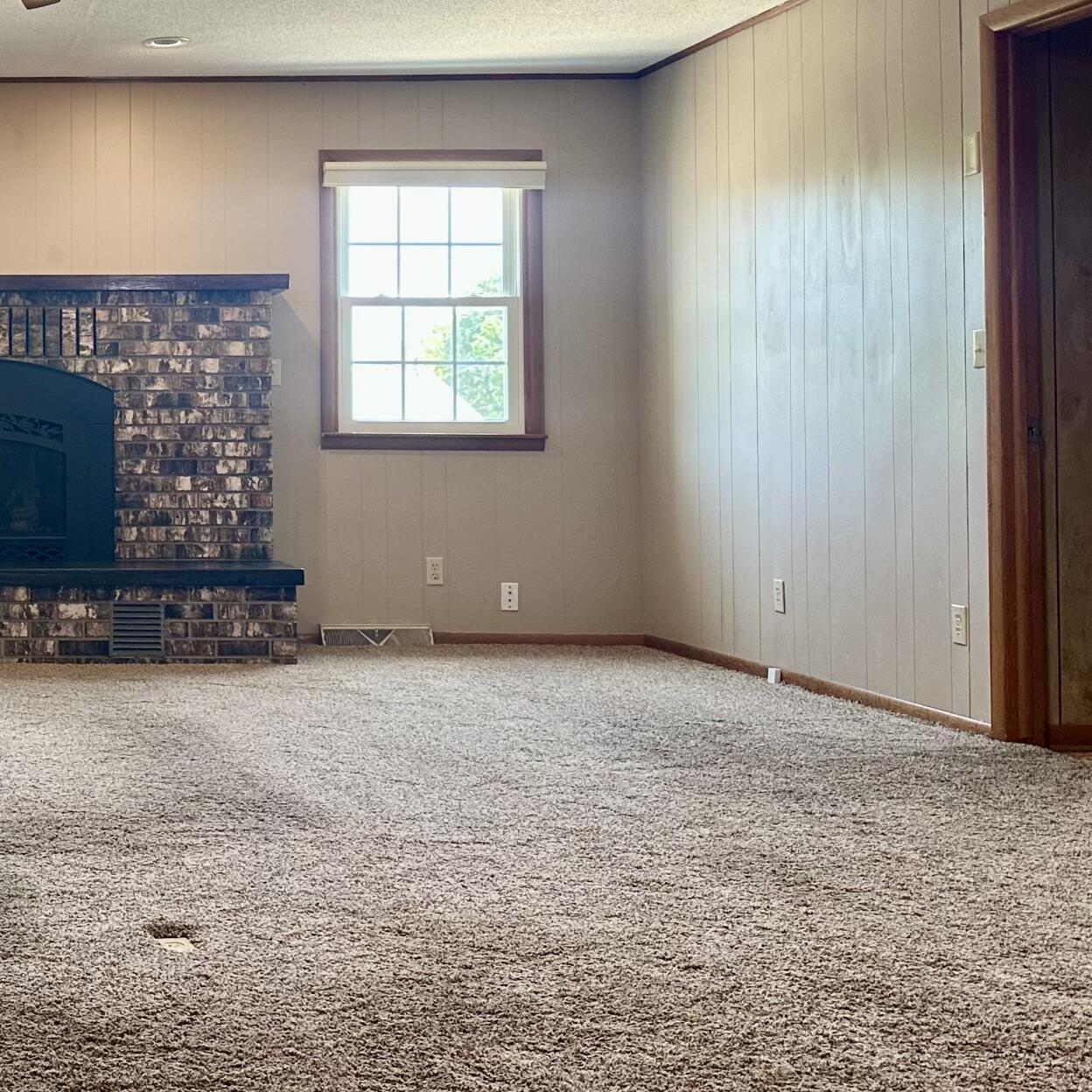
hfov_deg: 30.2
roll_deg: -0.3
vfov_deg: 33.1
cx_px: -88
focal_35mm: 51
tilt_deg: +2.4
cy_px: 368
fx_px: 1820
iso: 125
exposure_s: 1/60
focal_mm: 6.86
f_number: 1.78
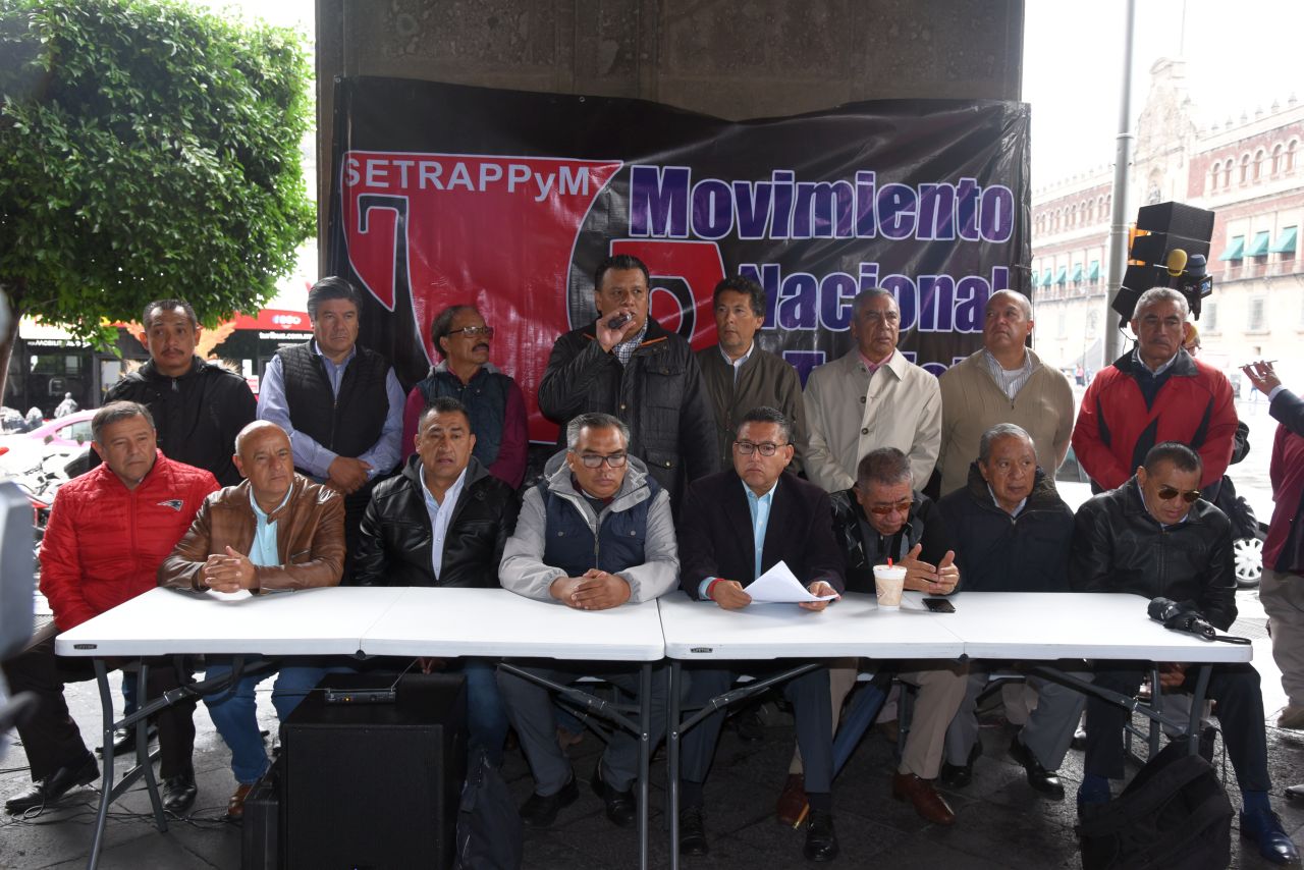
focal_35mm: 32
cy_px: 435
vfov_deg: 41.1
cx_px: 652
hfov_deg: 58.7
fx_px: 1159
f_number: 5.6
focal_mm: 32
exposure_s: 1/80
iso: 800
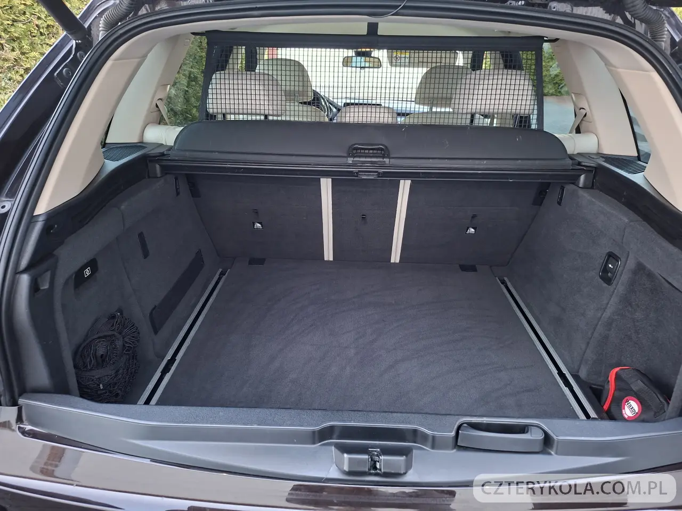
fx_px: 453
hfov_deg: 73.9
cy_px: 256
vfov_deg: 58.9
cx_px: 341
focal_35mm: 23
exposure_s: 1/33
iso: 250
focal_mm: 5.54
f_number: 1.8
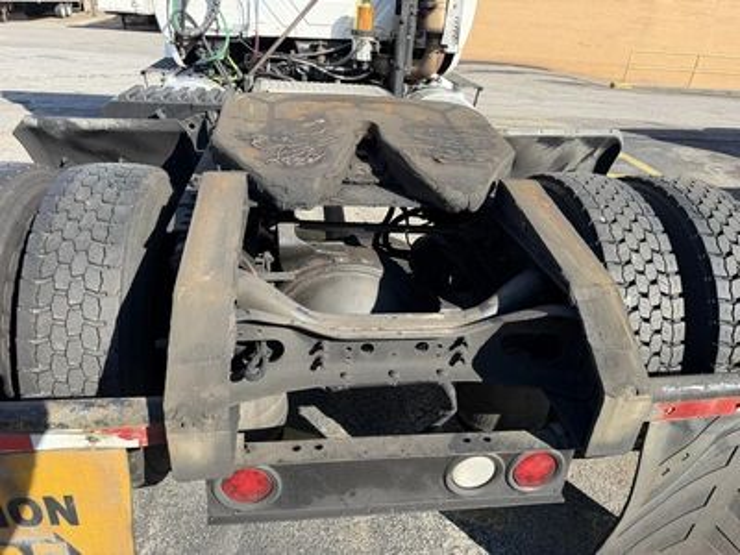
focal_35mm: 24
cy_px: 278
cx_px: 370
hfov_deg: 71.6
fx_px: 513
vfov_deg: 56.8
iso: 80
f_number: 1.78
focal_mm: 6.76
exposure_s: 1/1553
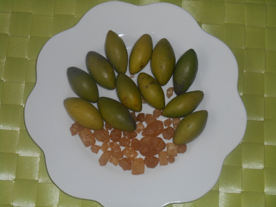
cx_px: 138
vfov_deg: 21.0
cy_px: 104
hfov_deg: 27.8
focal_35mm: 70
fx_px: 558
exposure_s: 1/60
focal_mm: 12.5
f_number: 4.5
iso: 80
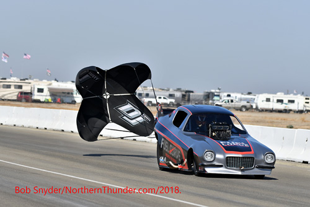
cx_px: 155
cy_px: 104
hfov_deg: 6.9
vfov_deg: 4.6
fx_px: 2585
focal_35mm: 300
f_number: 5.6
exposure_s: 1/1250
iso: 160
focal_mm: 200
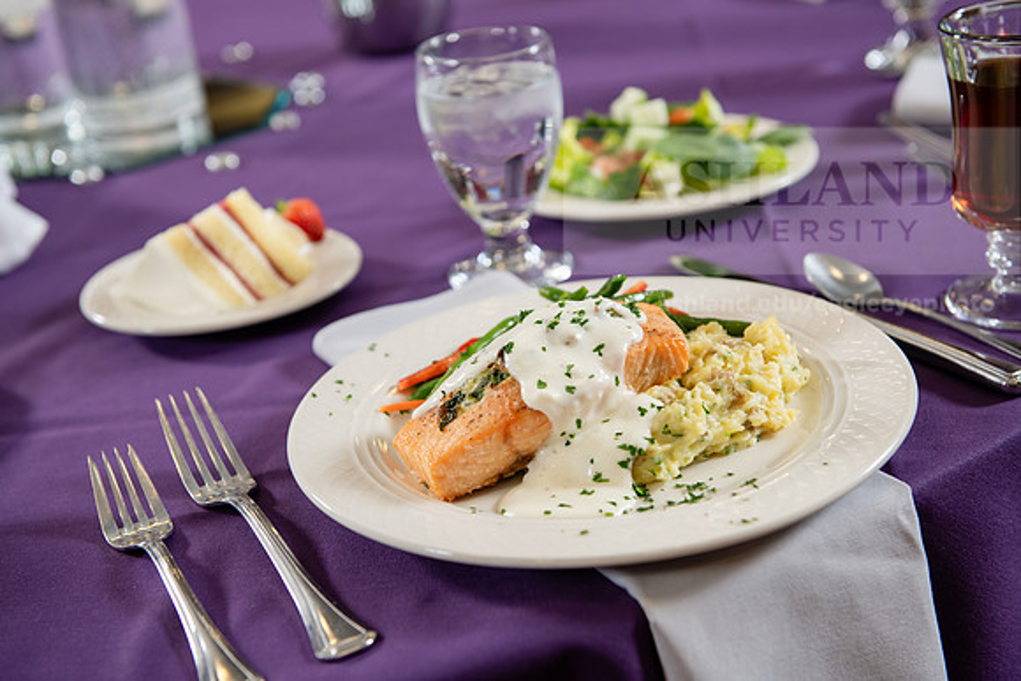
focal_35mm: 55
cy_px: 340
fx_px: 1560
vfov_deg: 24.6
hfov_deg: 36.2
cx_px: 510
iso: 400
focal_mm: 55
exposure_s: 1/200
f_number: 4
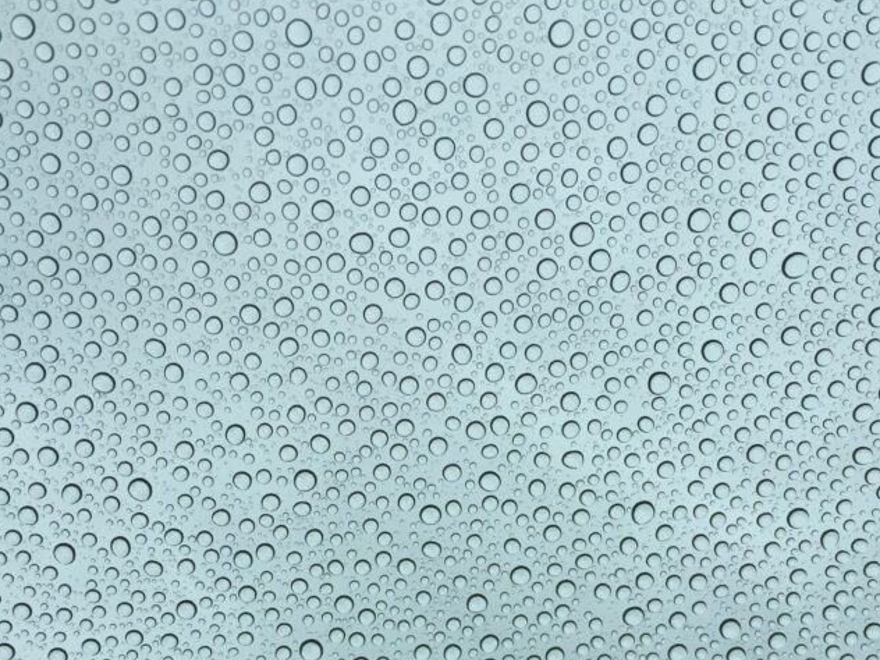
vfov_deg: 30.2
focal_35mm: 47
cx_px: 440
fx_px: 1195
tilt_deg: +38.9
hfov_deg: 40.4
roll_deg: -4.0
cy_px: 526
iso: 32
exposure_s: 1/4950
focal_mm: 4.15
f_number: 2.2
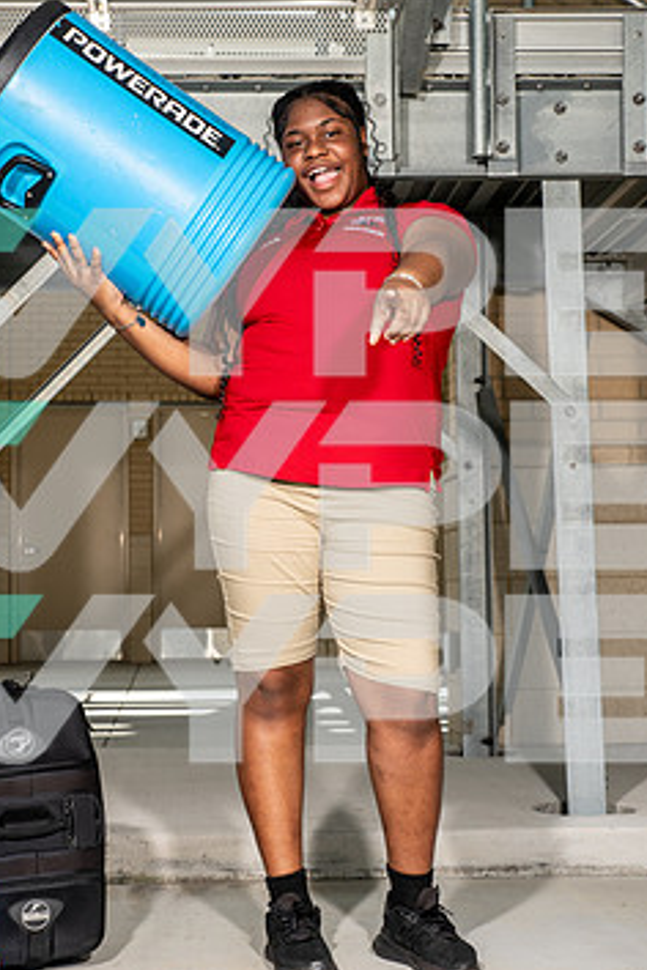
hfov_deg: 22.3
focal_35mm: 61
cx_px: 288
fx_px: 1644
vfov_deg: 32.9
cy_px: 488
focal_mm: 48
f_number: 7.1
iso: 200
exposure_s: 1/320
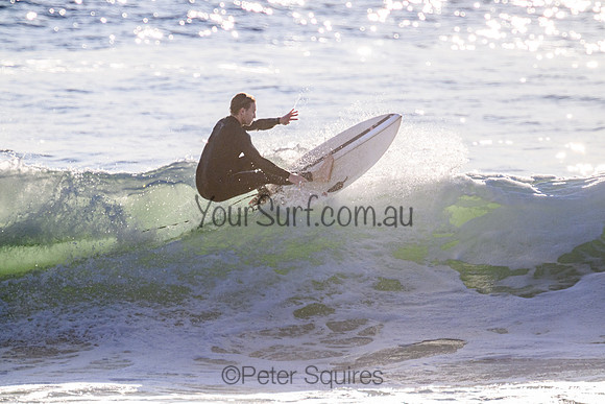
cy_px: 202
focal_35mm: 800
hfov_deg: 2.6
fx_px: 13447
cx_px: 302
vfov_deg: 1.7
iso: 1100
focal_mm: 800
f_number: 11
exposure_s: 1/2000
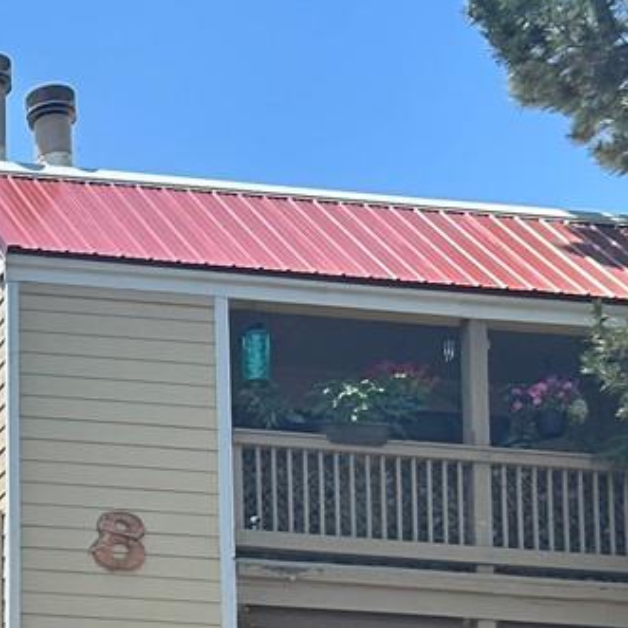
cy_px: 941
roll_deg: -1.9
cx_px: -524
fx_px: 2278
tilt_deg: +7.6
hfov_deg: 13.9
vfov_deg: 14.6
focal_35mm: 111
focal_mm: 5.7
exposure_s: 1/2762
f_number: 1.5
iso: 50
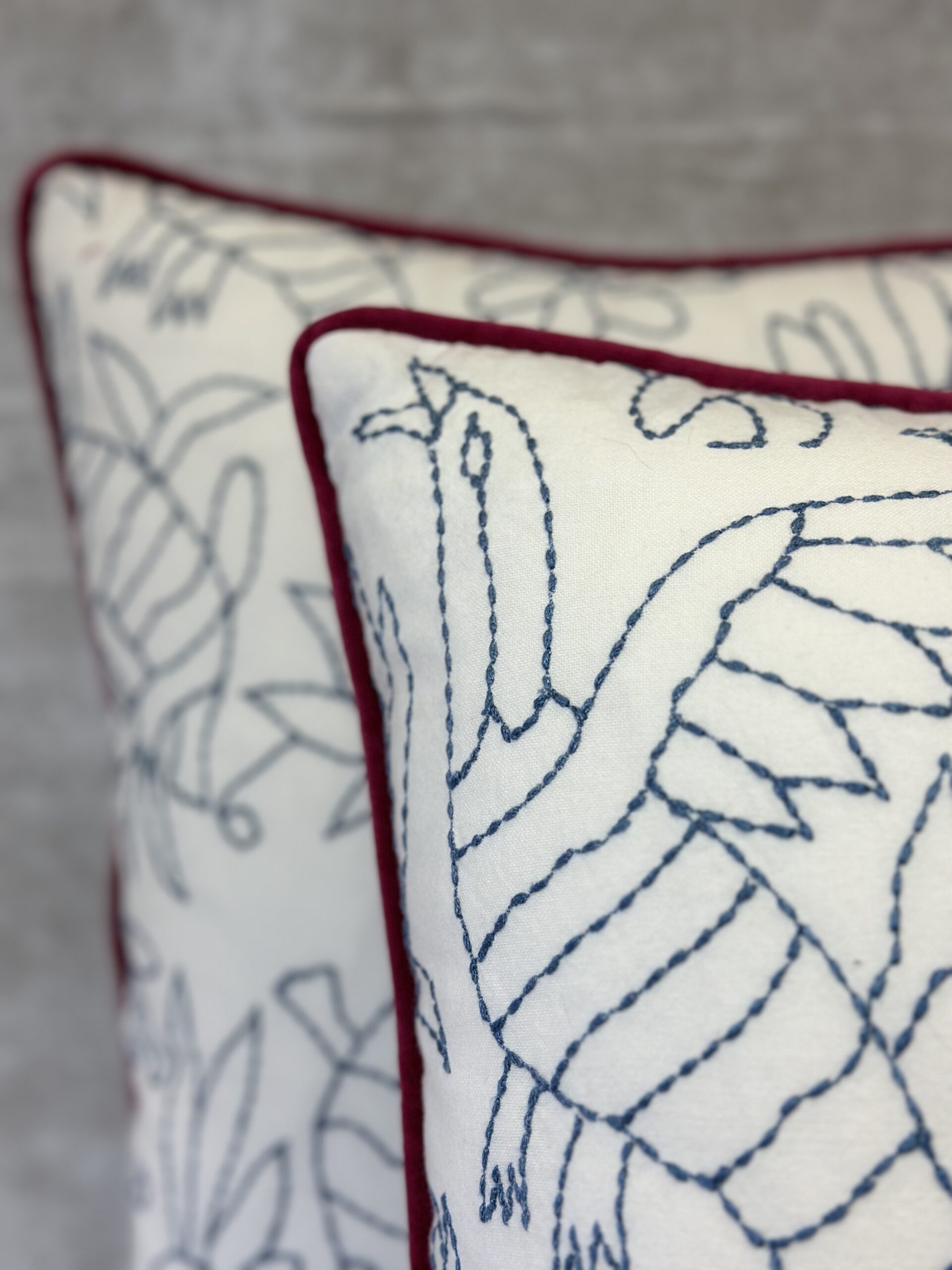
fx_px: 1760
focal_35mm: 48
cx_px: 476
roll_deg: +1.2
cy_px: 635
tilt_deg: -15.6
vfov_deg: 39.7
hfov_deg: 30.3
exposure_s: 1/364
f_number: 1.78
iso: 80
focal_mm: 6.86
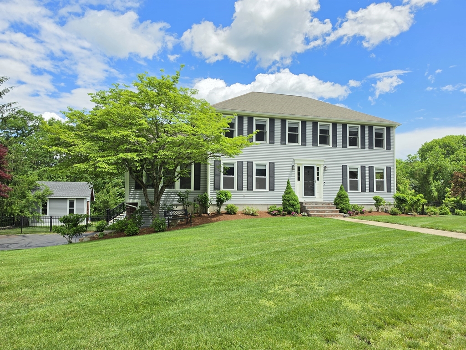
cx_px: 233
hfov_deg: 73.9
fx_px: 310
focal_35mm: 23
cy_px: 175
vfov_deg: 58.9
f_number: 1.4
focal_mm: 6.5
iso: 64
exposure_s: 1/7329
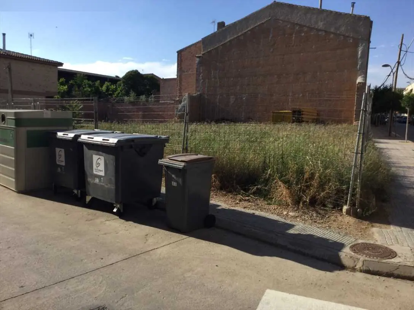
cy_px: 155
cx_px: 207
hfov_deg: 58.4
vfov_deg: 45.4
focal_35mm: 31
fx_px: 371
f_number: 2.4
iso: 25
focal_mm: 3.3
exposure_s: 1/1031
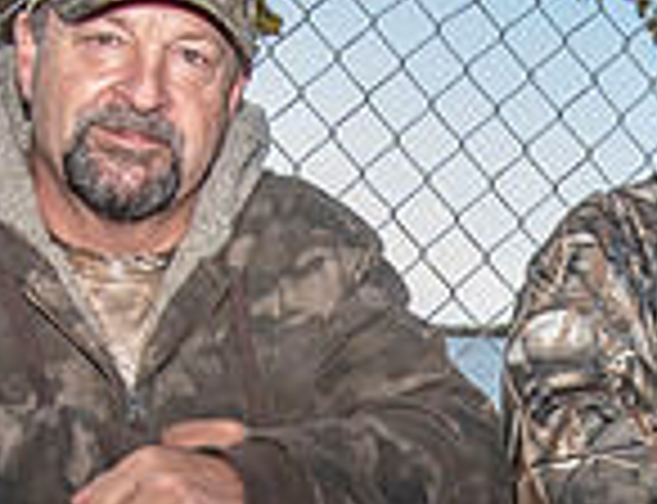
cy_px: 773
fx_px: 2105
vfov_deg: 12.9
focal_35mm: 110
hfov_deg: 17.5
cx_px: 599
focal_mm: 24
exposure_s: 1/200
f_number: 6.3
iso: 125
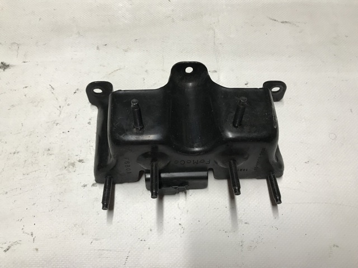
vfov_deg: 49.7
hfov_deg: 63.5
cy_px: 134
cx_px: 179
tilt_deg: -66.6
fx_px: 289
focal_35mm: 28
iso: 25
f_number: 1.8
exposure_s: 1/33
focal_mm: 3.99
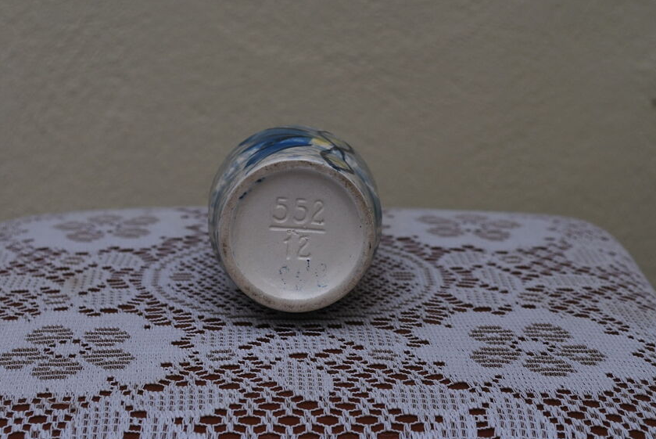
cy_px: 228
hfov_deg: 21.9
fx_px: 1696
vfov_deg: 14.7
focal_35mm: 93
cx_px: 302
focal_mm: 52
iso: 100
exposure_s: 1/250
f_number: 8
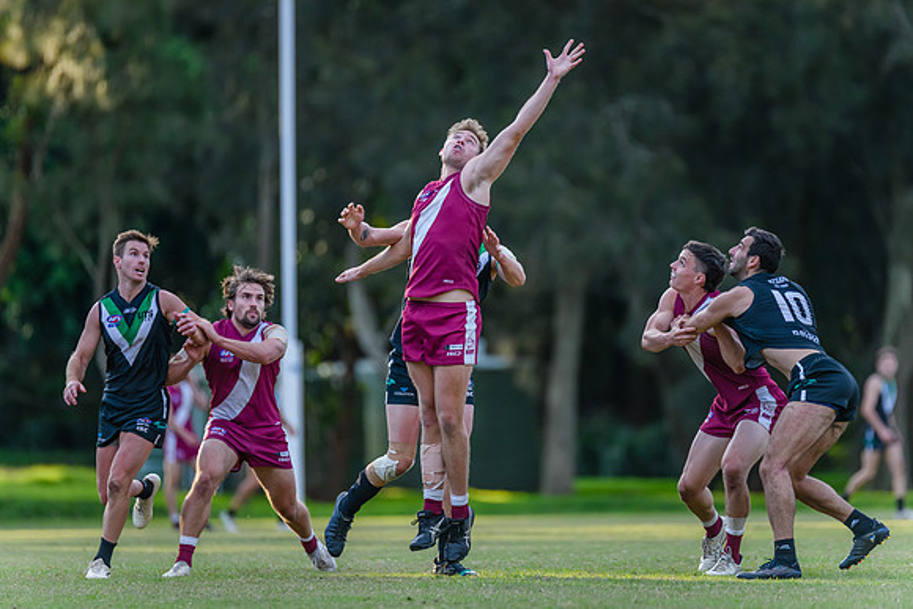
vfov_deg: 4.2
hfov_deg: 6.3
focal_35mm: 329
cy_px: 275
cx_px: 442
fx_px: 8337
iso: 2000
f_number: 2.8
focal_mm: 300
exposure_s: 1/2500
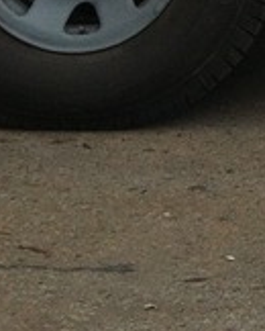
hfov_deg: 6.6
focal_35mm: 215
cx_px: 758
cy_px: -181
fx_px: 2104
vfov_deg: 8.7
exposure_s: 1/603
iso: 80
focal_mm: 3.85
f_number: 2.8
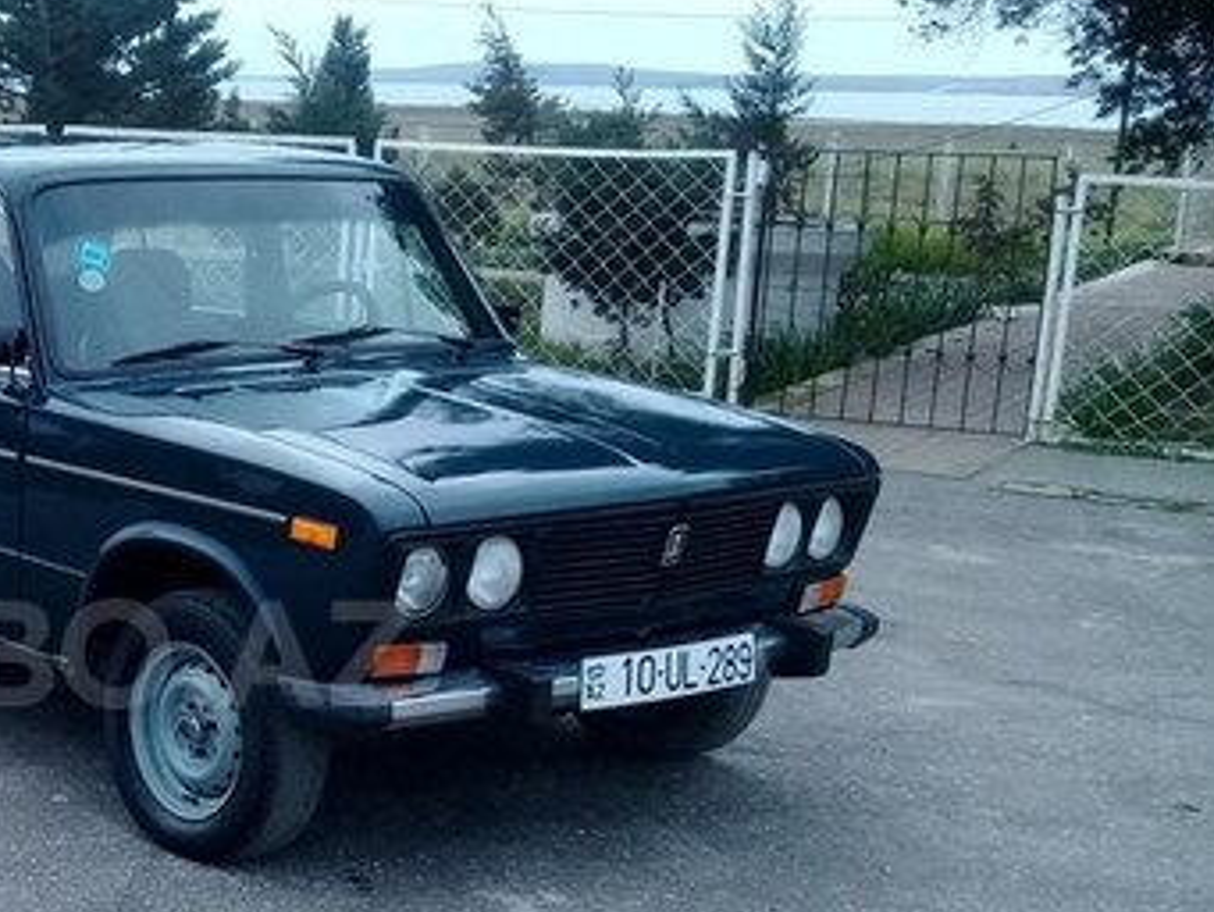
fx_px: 2105
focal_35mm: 60
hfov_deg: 30.3
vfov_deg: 24.2
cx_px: 46
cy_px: 654
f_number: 2.2
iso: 64
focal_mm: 3.3
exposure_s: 1/572
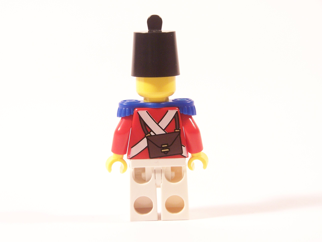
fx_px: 977
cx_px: 161
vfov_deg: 14.1
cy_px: 121
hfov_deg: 18.7
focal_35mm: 105
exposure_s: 1/20
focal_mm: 17.5
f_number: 3.6
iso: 200
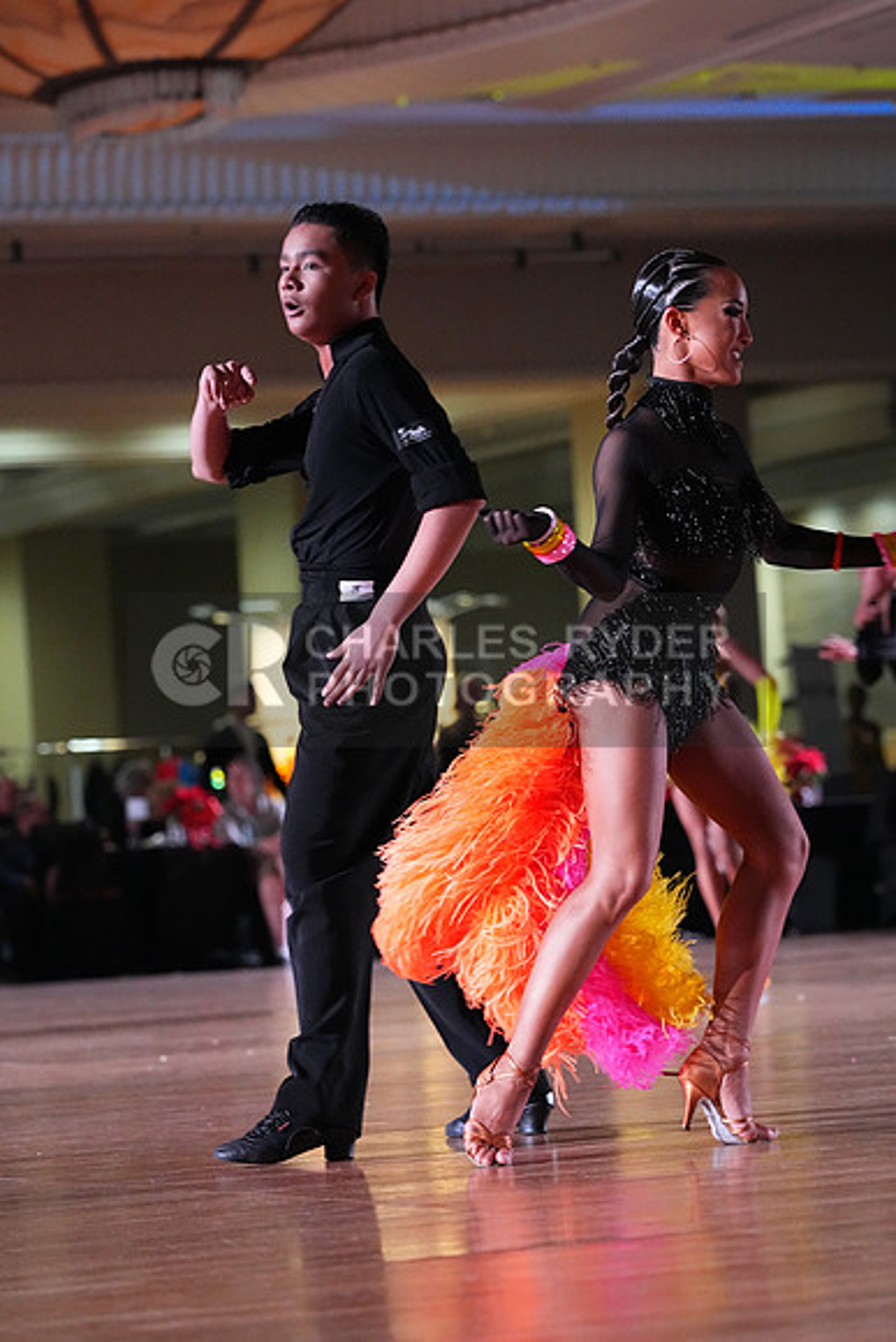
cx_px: 448
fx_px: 5708
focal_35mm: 153
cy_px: 671
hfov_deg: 9.0
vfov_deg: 13.4
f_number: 5
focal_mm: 153
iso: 10000
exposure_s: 1/400
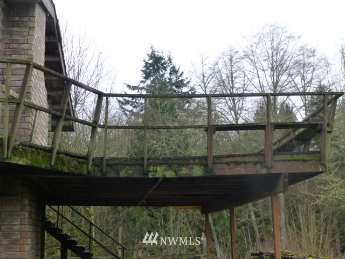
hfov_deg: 42.1
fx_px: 448
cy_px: 130
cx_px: 172
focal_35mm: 45
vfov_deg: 32.2
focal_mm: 8
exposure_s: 1/60
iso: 400
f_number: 3.9
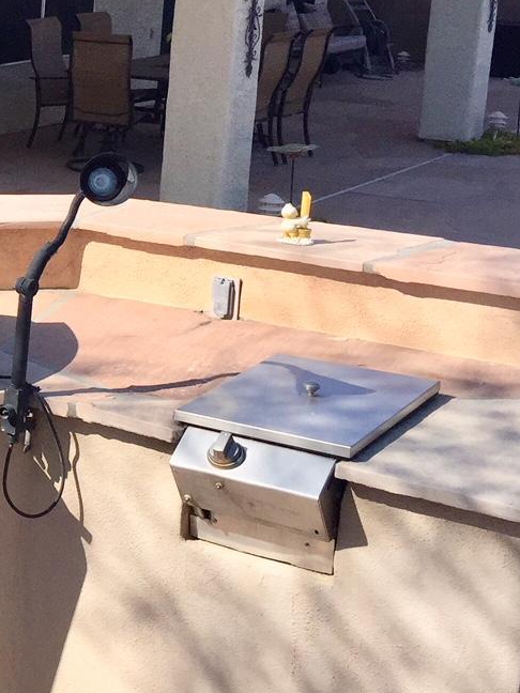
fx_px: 1462
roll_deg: +0.0
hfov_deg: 17.6
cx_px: -309
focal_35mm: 73
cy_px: 290
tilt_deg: -12.3
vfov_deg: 26.6
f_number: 2.2
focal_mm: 4.15
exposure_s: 1/2198
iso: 32
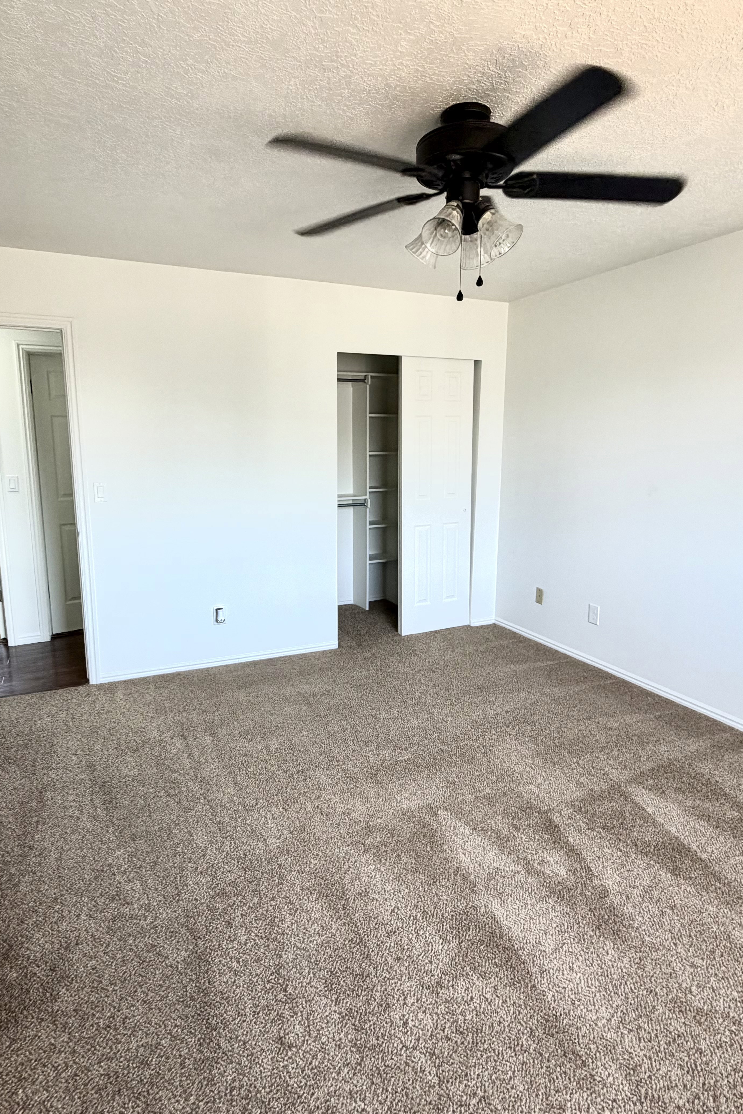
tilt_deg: -12.9
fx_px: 619
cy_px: 547
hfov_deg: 61.9
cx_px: 355
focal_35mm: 20
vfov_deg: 84.0
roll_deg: +0.2
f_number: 2.2
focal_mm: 2.22
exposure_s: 1/121
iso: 160
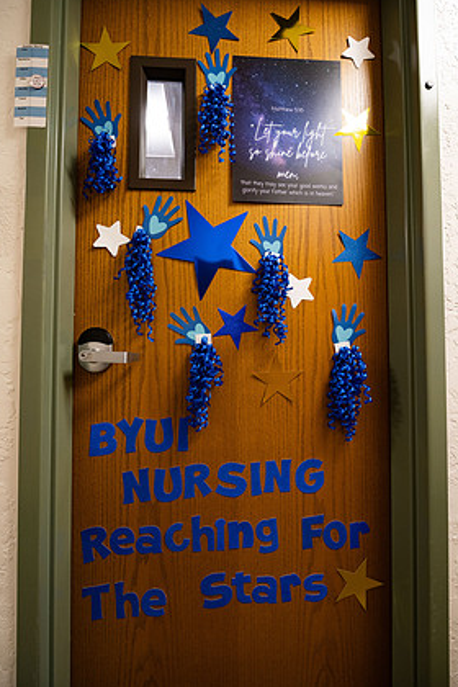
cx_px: 221
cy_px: 344
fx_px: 286
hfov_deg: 77.3
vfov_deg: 100.4
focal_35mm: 15
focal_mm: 14
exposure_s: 1/250
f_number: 2.8
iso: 640
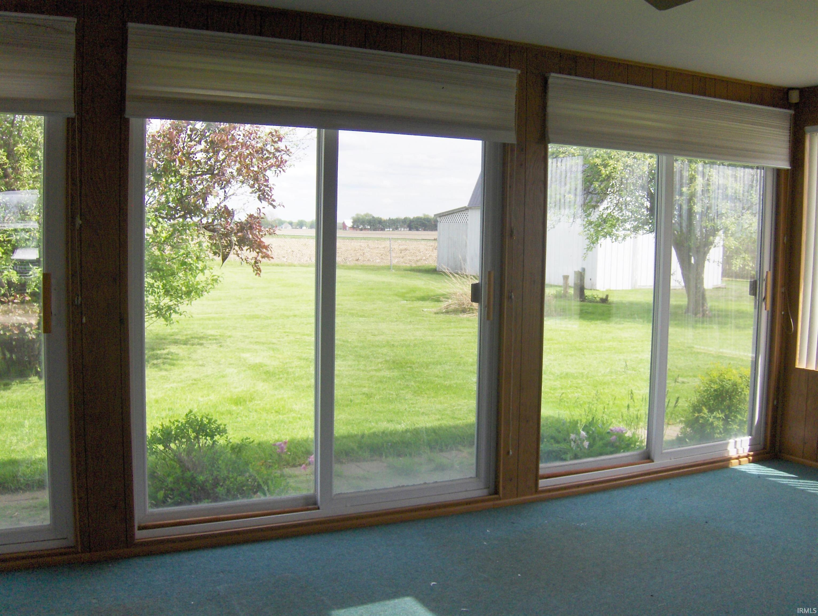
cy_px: 308
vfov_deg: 40.8
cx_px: 409
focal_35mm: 35
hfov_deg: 52.6
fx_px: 828
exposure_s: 1/610
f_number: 3.5
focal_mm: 7.5
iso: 100
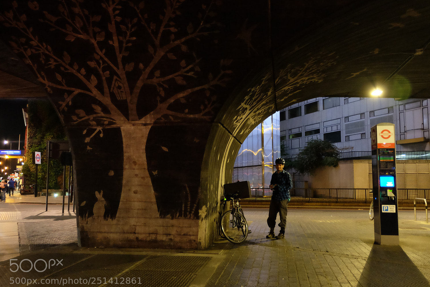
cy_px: 150
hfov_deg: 60.3
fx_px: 370
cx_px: 221
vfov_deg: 42.3
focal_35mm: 31
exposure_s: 1/7.5
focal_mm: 19.2
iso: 3200
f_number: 3.8
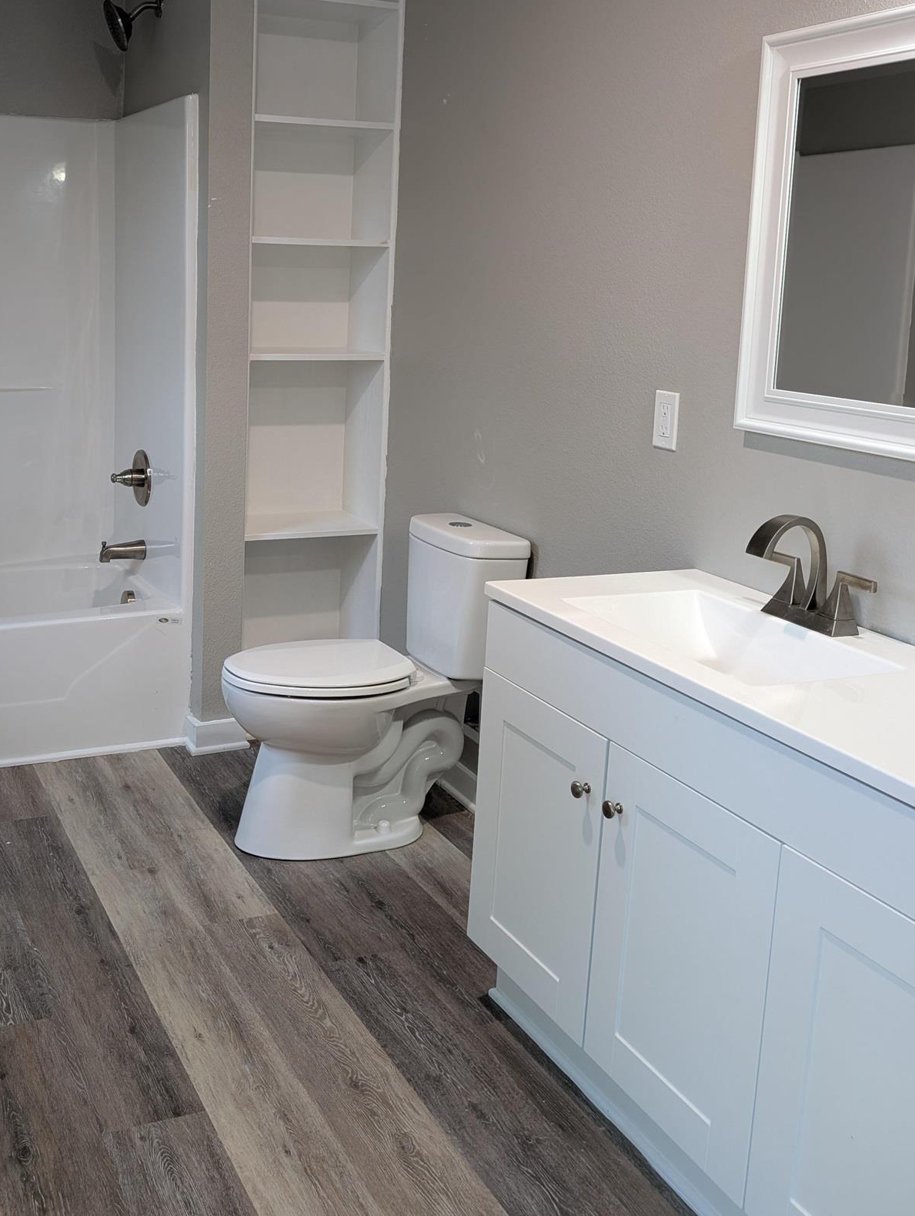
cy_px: 462
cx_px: 294
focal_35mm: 35
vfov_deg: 52.1
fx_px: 1231
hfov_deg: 40.2
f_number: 1.68
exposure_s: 1/24
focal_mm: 6.9
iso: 55
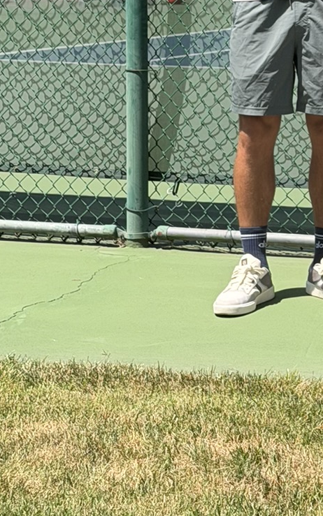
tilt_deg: -4.9
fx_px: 1986
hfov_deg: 9.1
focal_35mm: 141
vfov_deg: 14.7
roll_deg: +0.4
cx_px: 441
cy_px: 69
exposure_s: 1/3534
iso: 64
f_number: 1.78
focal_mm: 6.76
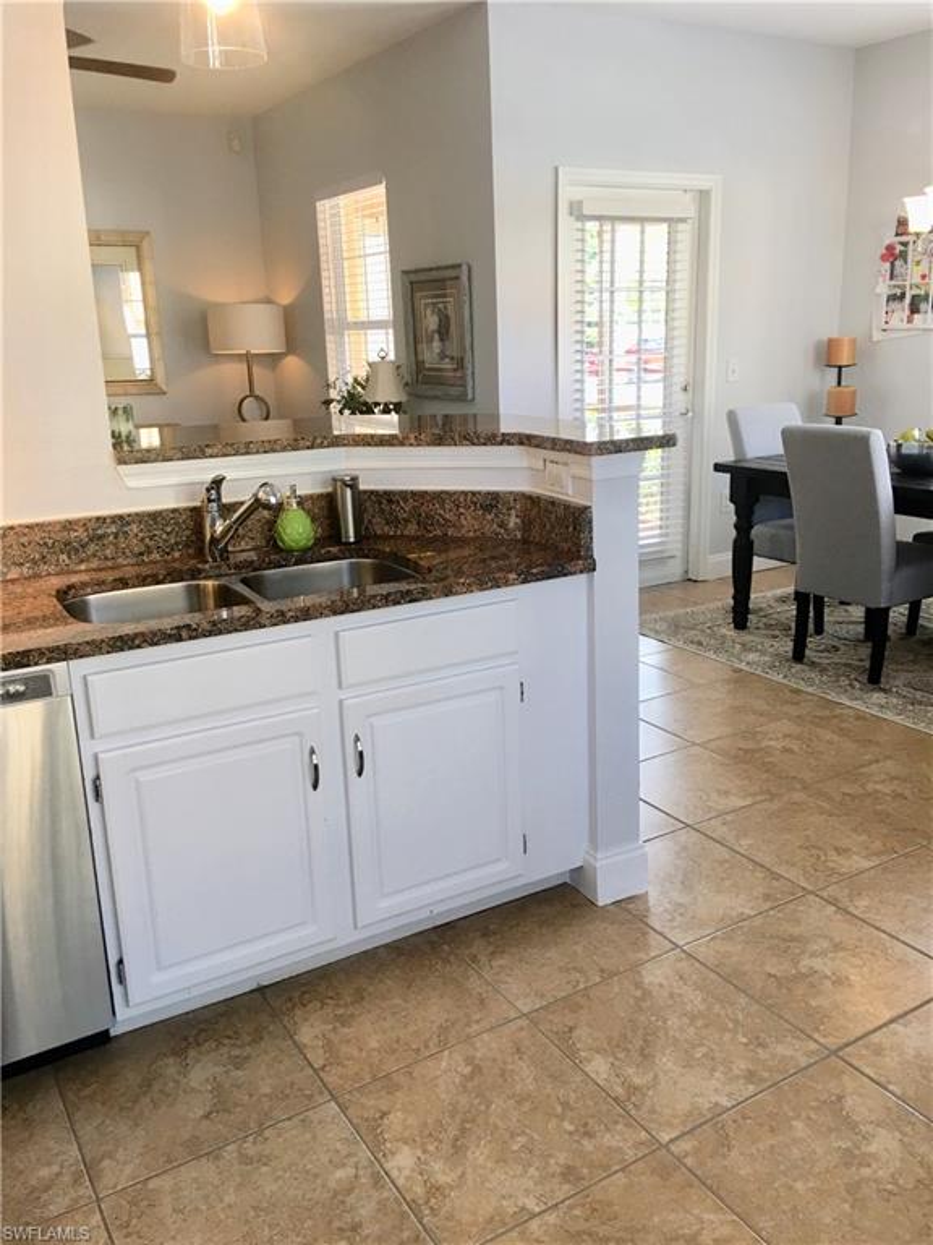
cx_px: 466
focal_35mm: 29
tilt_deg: -14.3
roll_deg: +1.9
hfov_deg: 48.2
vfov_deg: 61.7
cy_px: 622
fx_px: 1042
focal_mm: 4.15
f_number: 2.2
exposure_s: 1/40
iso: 25
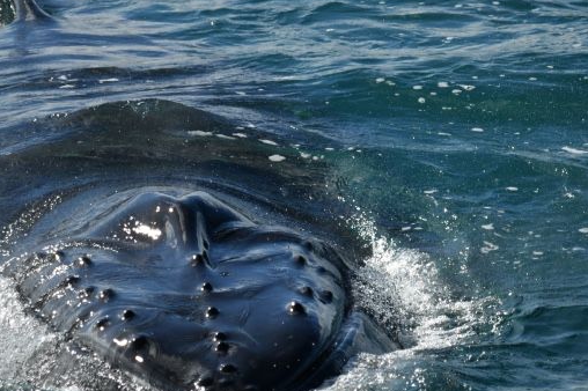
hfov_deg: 3.1
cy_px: 188
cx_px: 127
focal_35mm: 662
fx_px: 10805
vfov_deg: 2.1
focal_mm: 420
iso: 800
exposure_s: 1/8000
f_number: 6
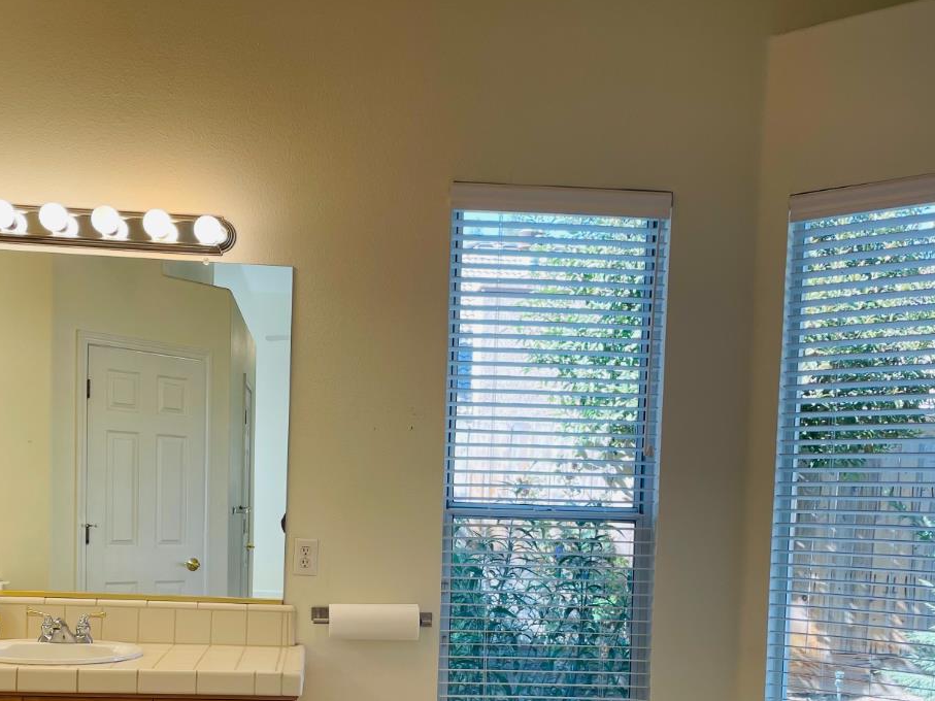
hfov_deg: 43.8
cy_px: 557
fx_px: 1161
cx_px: 405
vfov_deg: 32.7
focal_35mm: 43
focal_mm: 4.2
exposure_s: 1/136
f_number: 1.6
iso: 32
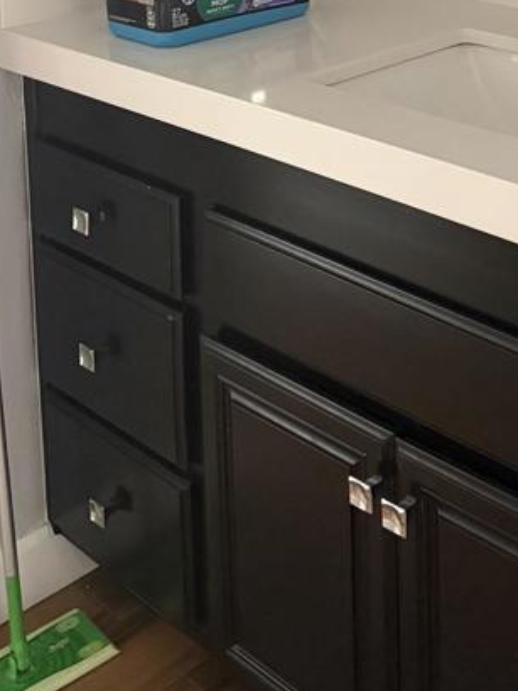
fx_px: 1198
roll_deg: +1.4
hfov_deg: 24.3
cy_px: -79
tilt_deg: -9.6
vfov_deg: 29.0
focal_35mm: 60
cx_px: 353
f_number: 1.78
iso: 800
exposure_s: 1/60
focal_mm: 6.76
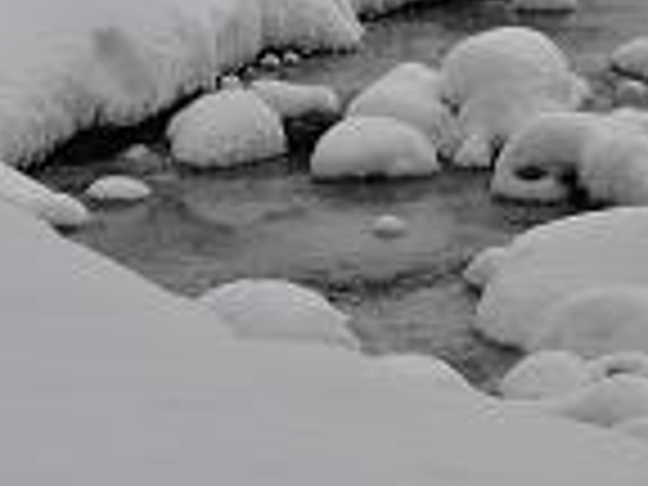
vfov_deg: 4.3
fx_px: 6458
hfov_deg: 5.7
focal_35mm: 345
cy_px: 2
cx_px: 686
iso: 100
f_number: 5
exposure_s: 1/200
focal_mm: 24.2
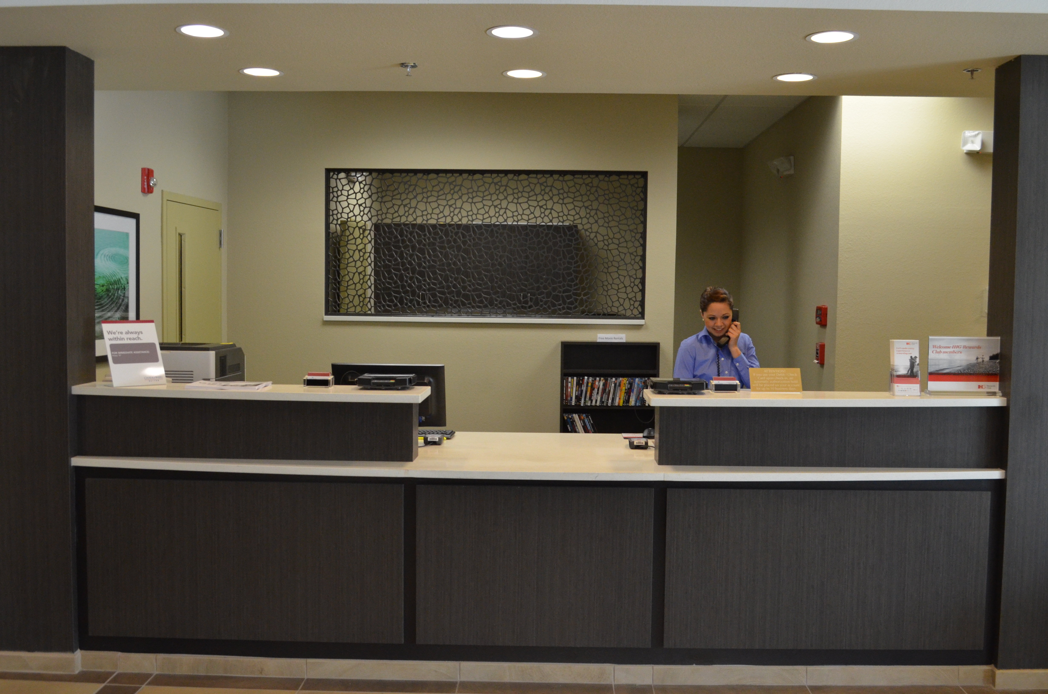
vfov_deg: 36.7
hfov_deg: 53.2
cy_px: 347
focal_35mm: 36
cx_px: 524
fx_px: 1046
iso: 1600
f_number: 6.3
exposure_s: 1/80
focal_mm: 24
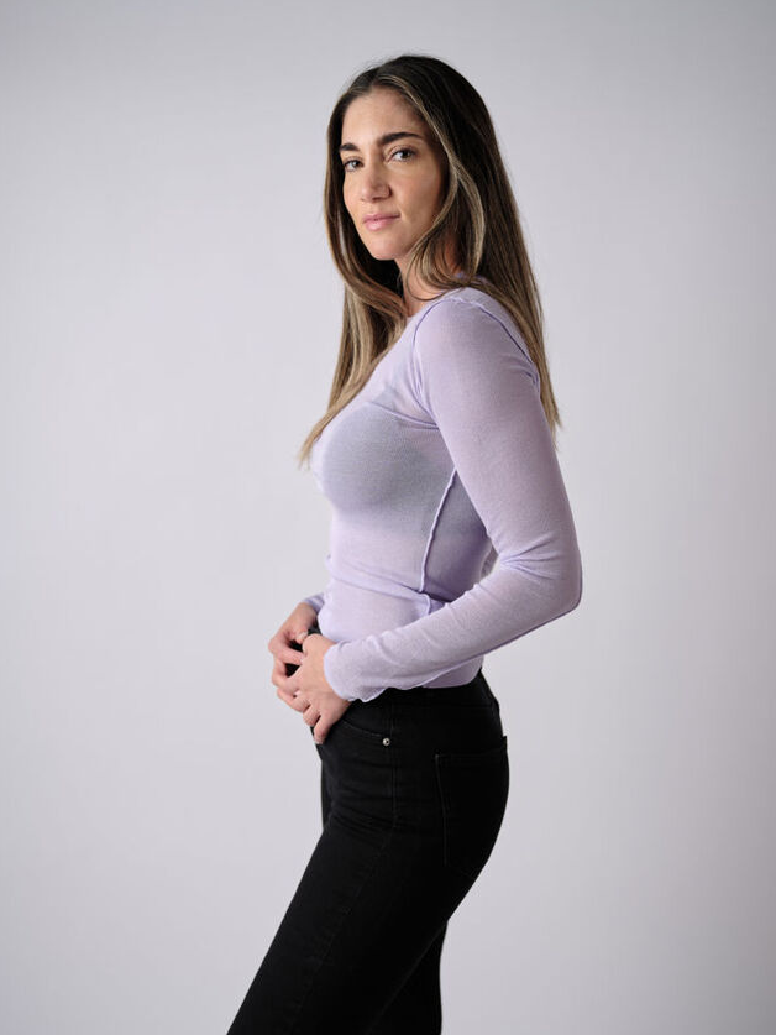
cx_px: 415
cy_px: 526
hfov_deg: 27.0
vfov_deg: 35.5
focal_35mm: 54
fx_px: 1614
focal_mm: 63
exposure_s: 1/125
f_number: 4
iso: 100
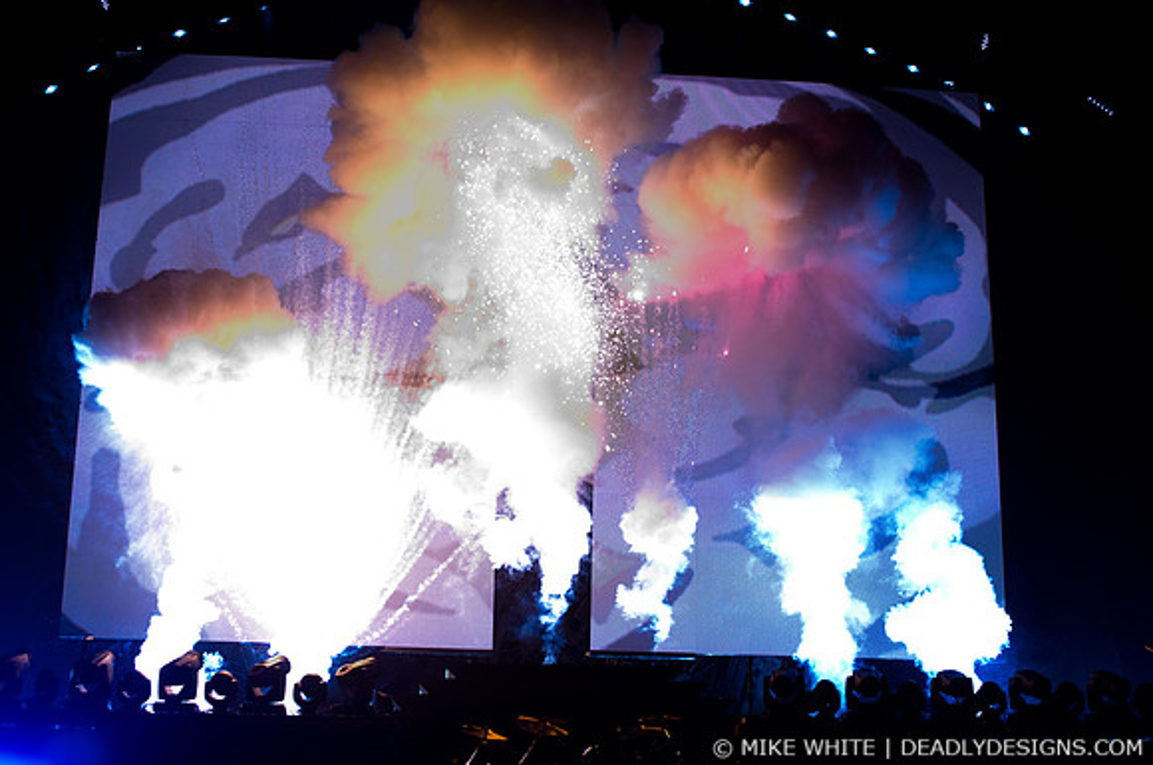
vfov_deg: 25.7
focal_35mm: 52
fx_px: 1679
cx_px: 576
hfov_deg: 37.9
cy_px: 382
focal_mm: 35
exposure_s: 1/320
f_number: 4
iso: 800
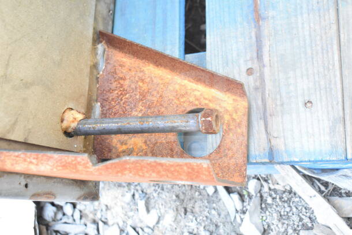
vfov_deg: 26.5
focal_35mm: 51
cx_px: 176
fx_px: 499
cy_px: 118
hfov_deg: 38.9
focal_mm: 34
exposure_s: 1/100
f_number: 5
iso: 1600
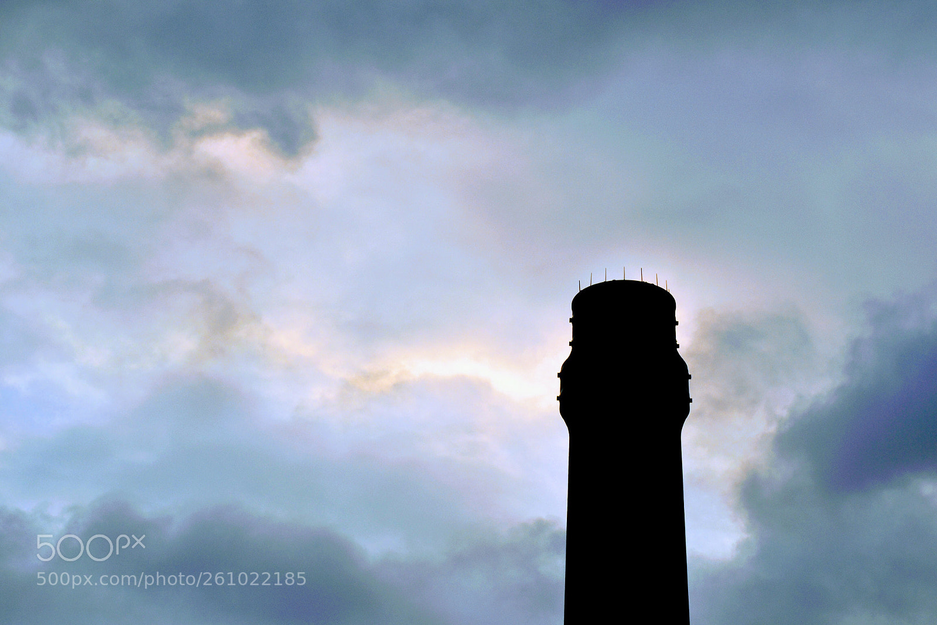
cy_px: 312
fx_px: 2147
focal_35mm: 82
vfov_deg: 16.5
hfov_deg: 24.6
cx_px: 468
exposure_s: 1/100
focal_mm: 55
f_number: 9
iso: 400
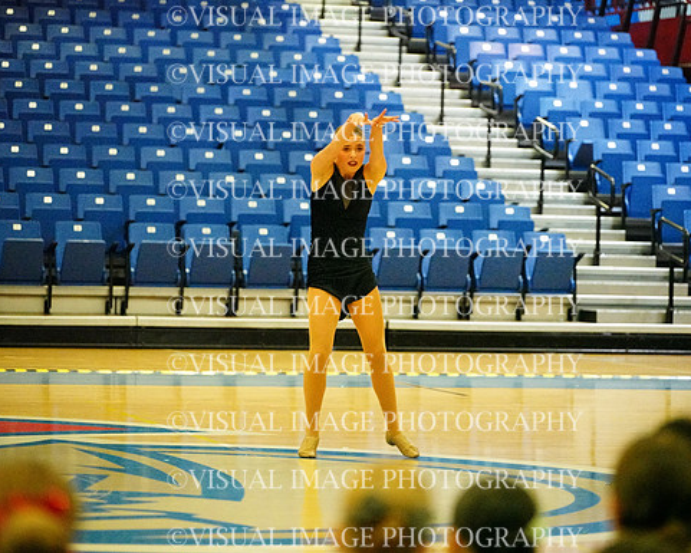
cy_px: 276
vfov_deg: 10.6
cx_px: 375
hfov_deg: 13.2
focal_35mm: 146
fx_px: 2986
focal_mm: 129
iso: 25600
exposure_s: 1/1600
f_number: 2.8
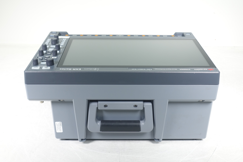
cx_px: 122
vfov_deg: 27.5
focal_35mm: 49
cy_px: 81
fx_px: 331
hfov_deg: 40.3
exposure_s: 1/80
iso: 125
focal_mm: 18.1
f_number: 4
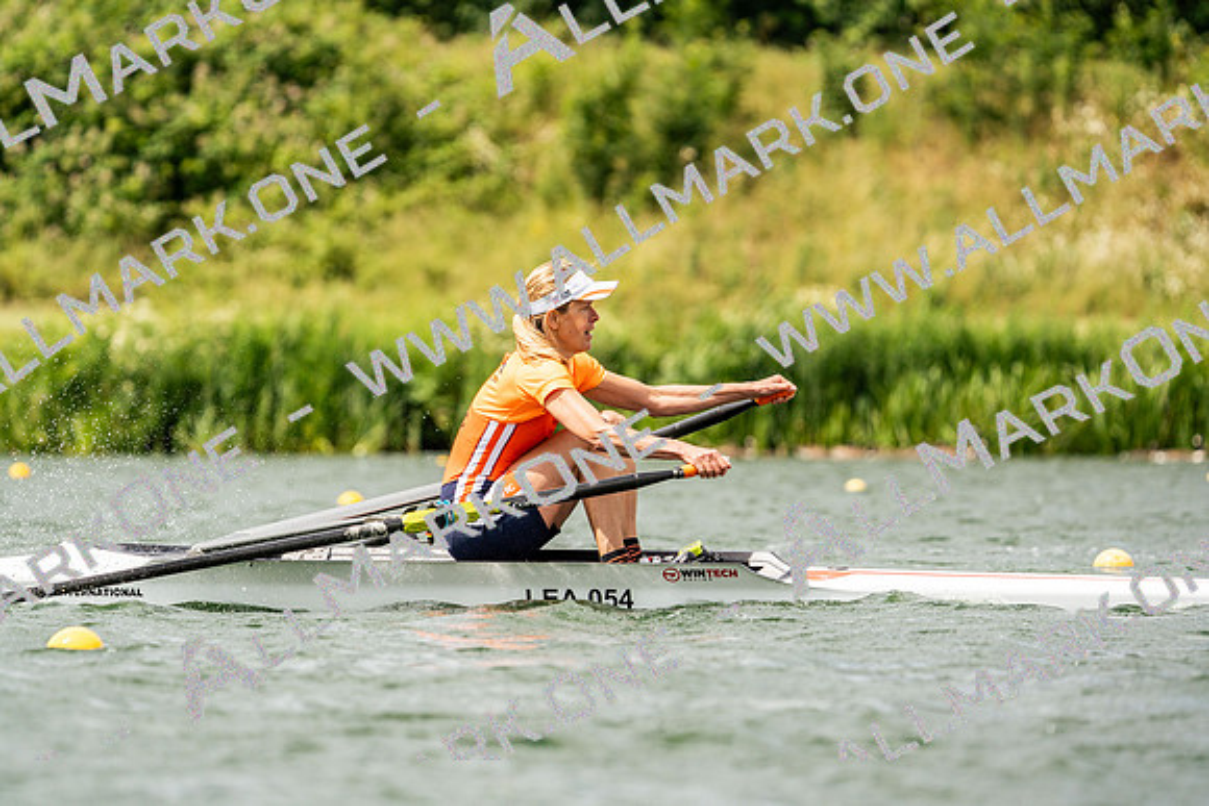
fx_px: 11756
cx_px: 604
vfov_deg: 3.9
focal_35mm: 350
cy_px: 403
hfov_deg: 5.9
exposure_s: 1/2000
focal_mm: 350
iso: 320
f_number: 6.3
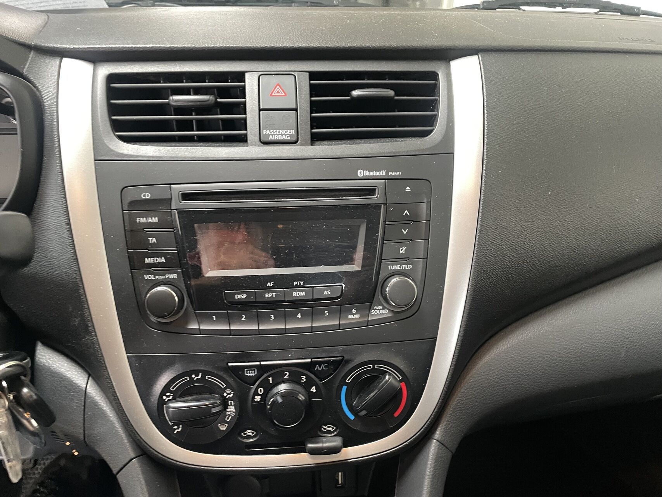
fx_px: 497
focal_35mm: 26
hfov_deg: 67.3
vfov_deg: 53.1
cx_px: 331
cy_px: 248
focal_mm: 4.2
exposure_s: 1/33
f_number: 1.6
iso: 640
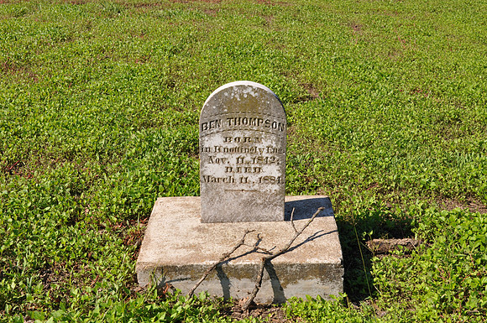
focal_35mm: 52
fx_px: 709
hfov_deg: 37.9
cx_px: 244
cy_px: 162
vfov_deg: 25.7
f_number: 10
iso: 200
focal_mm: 35
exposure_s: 1/400
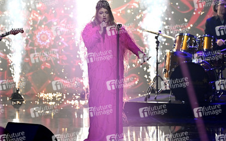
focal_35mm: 221
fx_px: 1361
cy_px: 70
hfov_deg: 9.5
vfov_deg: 5.9
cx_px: 106
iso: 2000
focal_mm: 200
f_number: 2.8
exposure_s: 1/500
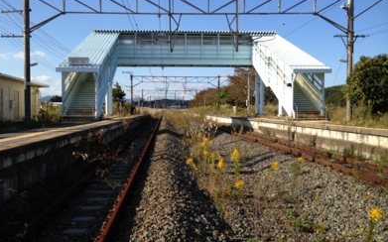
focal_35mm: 38
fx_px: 402
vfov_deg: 33.5
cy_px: 122
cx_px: 191
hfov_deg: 51.6
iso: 50
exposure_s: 1/1104
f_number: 2.4
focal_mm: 4.28
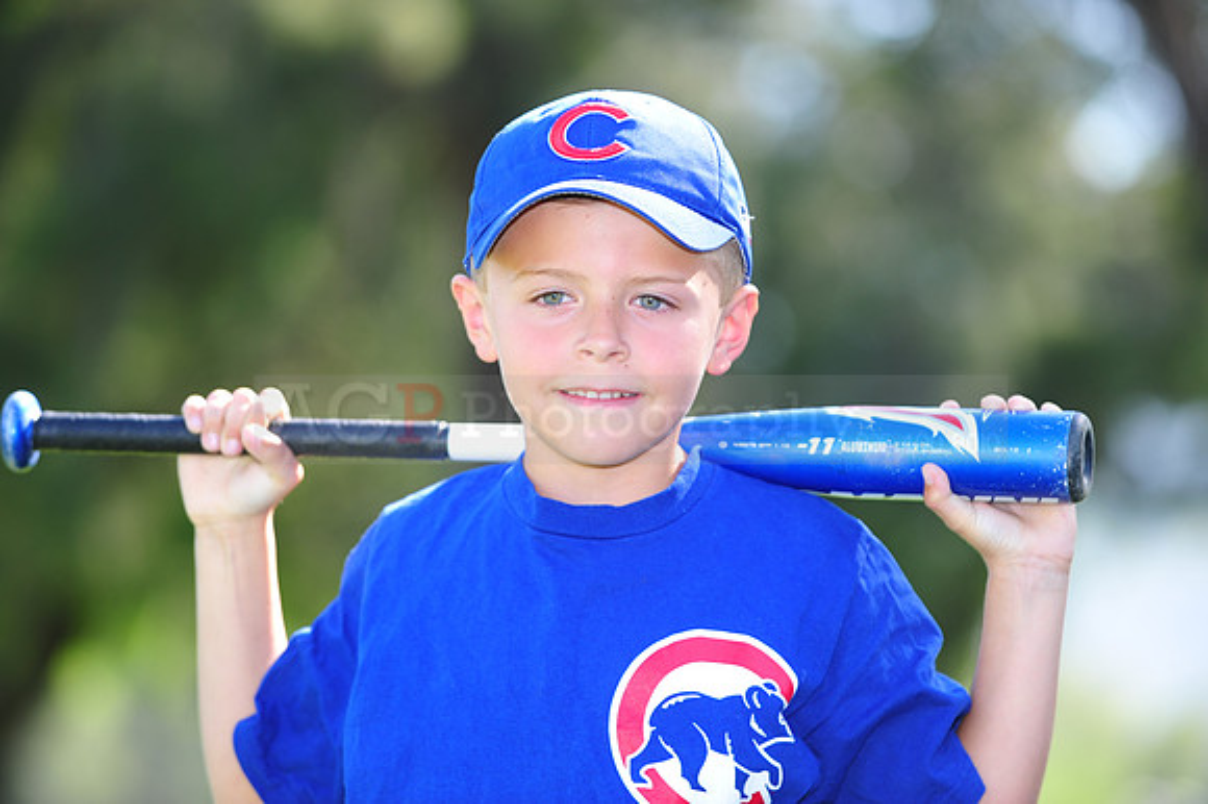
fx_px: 6707
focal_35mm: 200
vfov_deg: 6.9
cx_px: 604
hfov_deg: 10.3
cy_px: 402
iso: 200
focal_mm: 200
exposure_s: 1/250
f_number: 4.5
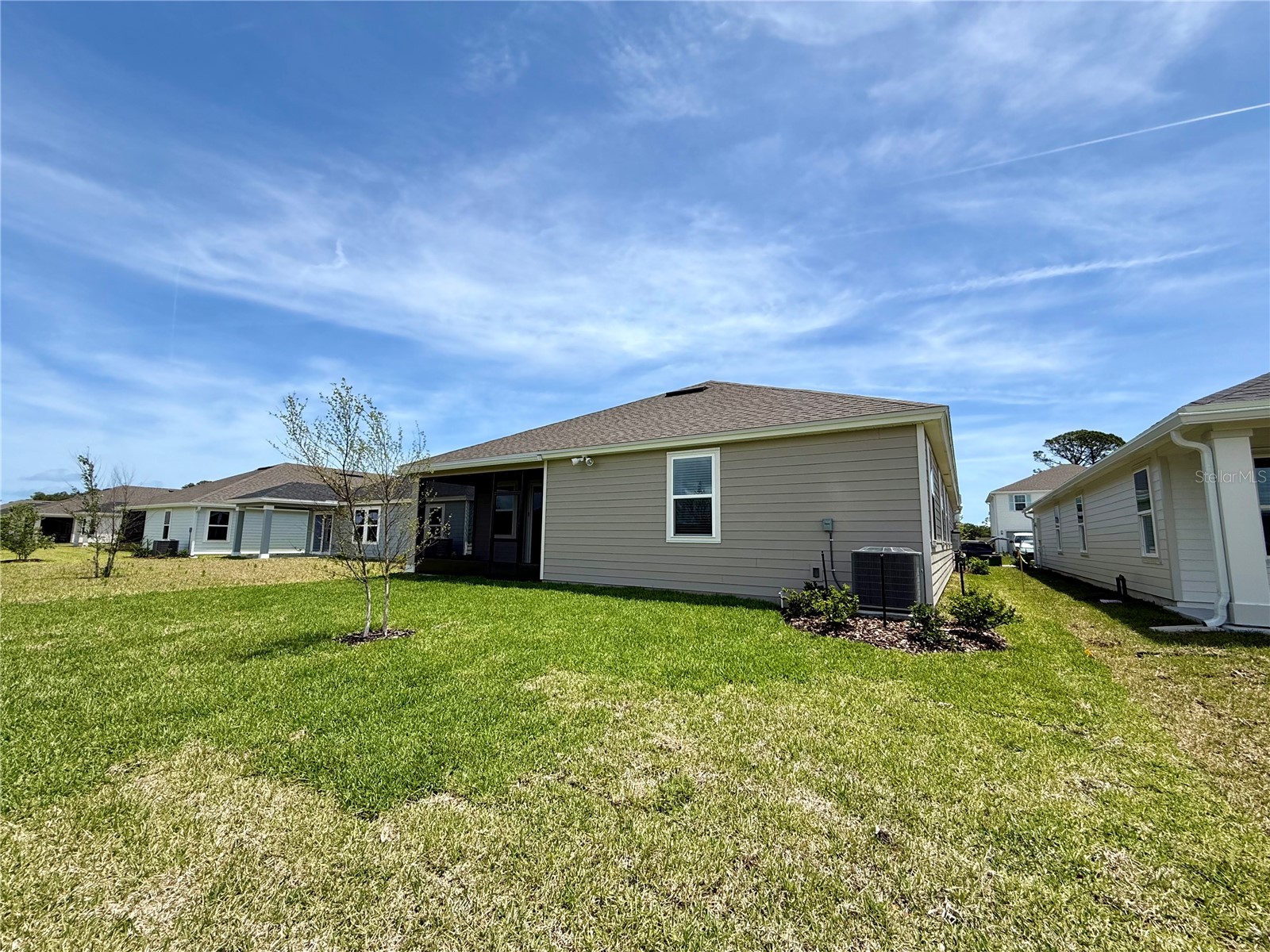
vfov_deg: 85.7
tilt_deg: +7.1
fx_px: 514
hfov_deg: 102.1
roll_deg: -1.5
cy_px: 476
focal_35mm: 14
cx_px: 635
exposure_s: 1/2237
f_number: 2.2
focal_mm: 2.22
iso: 50
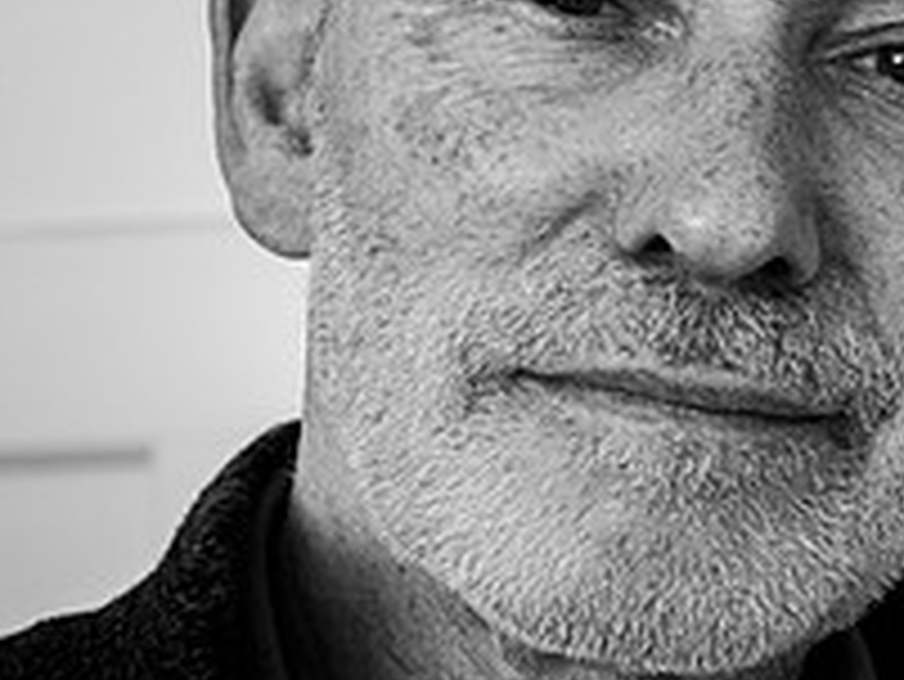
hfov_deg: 18.0
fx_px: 2561
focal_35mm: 98
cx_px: 1340
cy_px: 232
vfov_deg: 15.1
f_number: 3.5
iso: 800
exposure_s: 1/250
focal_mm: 30
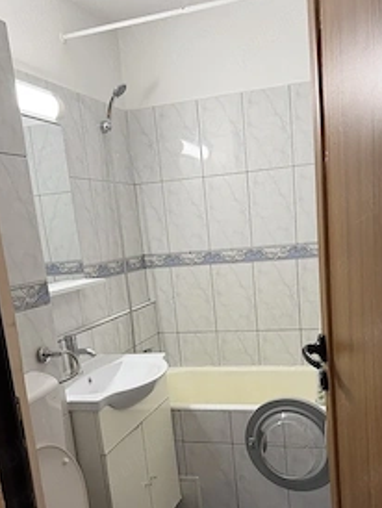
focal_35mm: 35
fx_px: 514
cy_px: 332
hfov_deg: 40.6
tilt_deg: -12.7
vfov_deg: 51.8
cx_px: 226
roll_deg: +4.2
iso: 200
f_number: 1.78
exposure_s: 1/100
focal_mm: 6.76
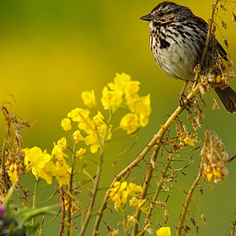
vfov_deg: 1.6
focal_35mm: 1119
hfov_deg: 1.6
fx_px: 8631
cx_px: 63
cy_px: 120
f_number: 8
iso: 400
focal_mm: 400
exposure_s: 1/200
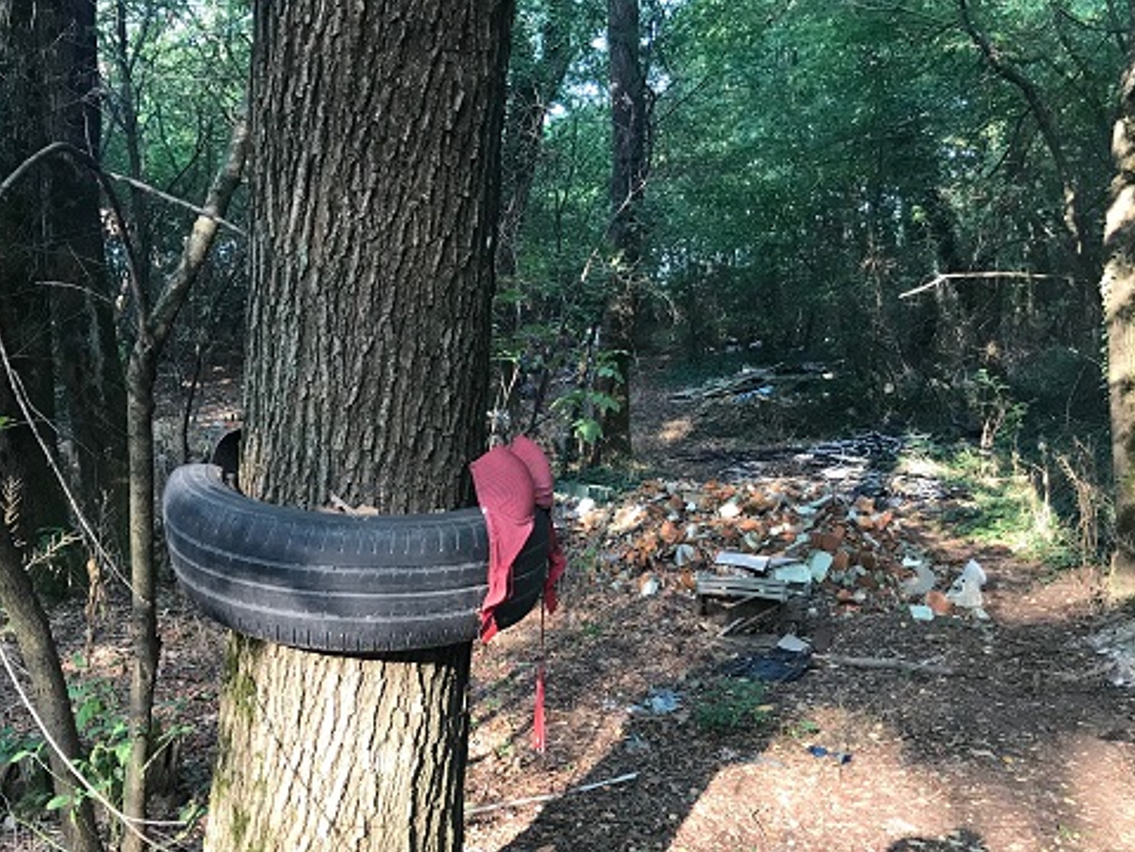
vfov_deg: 40.5
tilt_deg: -8.1
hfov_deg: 52.6
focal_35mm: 35
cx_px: 525
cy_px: 518
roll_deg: -1.0
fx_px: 1148
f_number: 1.8
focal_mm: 3.99
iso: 25
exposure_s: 1/33
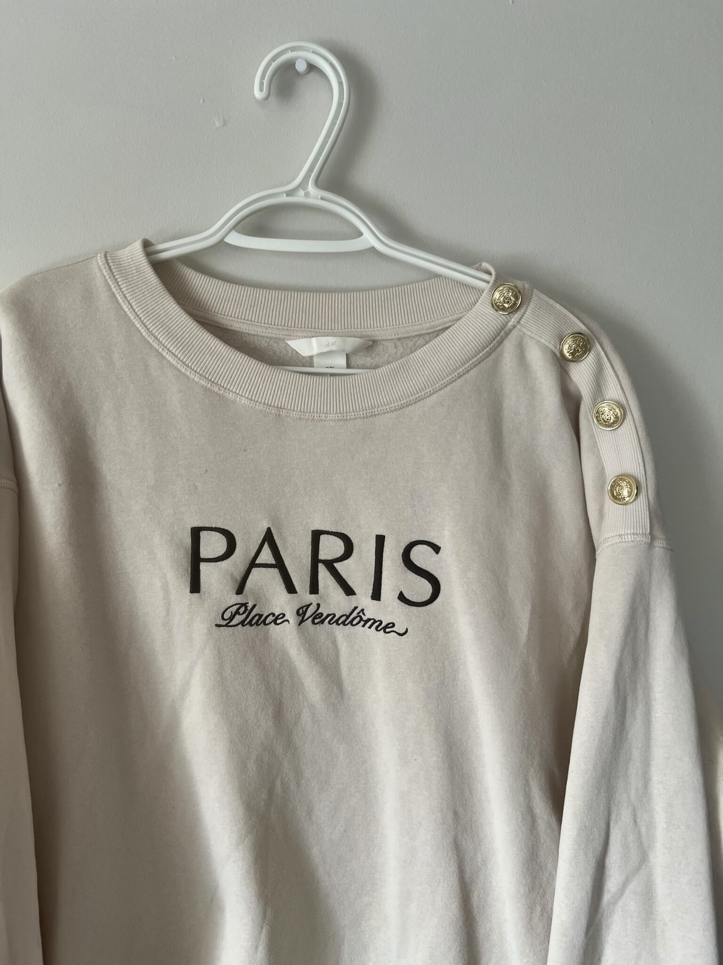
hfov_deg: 53.1
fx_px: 724
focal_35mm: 26
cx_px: 362
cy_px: 482
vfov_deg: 67.3
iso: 125
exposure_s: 1/85
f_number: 1.5
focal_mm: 5.7
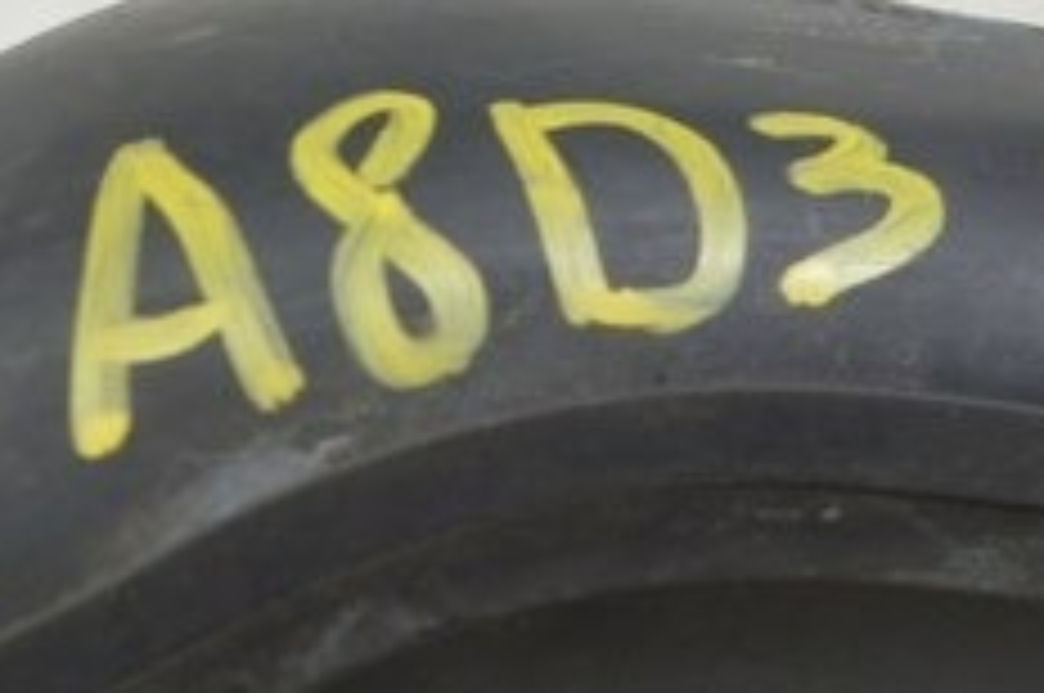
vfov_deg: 8.6
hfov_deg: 12.8
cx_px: 932
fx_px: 4605
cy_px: 668
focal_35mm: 159
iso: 400
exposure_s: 1/20
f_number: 5.6
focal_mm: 24
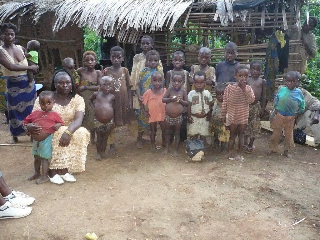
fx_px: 324
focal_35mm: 35
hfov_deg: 52.6
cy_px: 120
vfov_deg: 40.7
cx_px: 160
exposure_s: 1/30
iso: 640
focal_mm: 5.8
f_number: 2.8
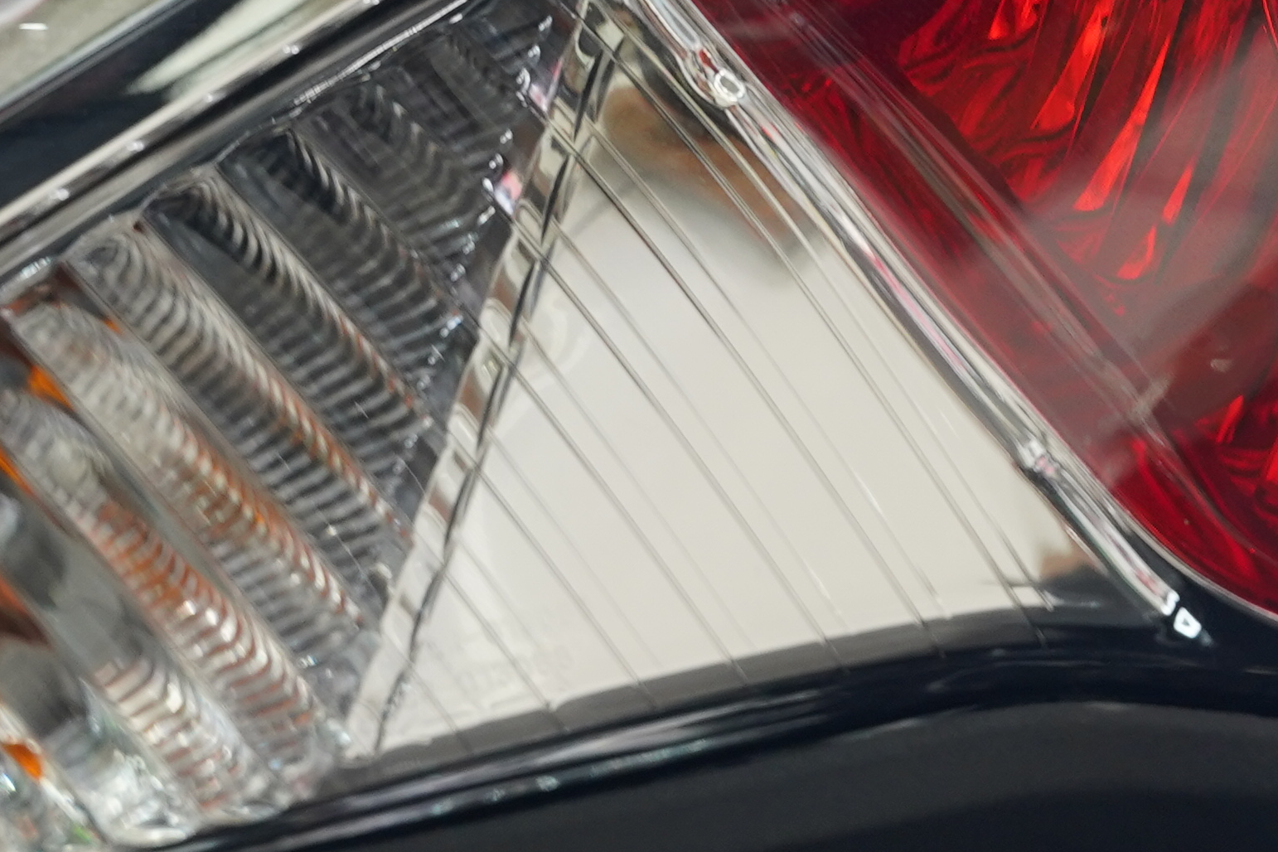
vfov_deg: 5.1
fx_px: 9513
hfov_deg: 7.7
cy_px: 164
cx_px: 1076
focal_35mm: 268
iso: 800
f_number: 5.6
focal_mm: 70
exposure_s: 1/30
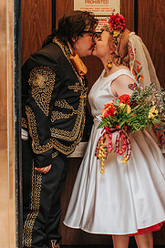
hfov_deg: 15.7
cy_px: 96
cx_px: 96
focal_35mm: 87
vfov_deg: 23.3
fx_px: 599
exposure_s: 1/200
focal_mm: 35
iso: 1000
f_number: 3.5
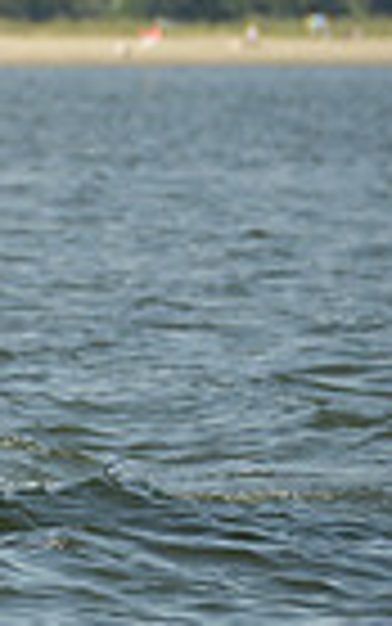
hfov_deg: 1.5
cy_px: 318
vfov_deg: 2.5
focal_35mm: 848
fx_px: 14480
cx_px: -870
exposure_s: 1/1250
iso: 200
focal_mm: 200
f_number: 6.3
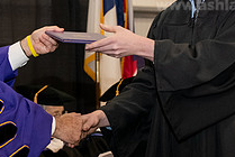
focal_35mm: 194
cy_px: 29
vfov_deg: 7.1
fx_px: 1268
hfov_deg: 10.6
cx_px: 105
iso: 2500
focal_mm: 70
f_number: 5.6
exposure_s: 1/200
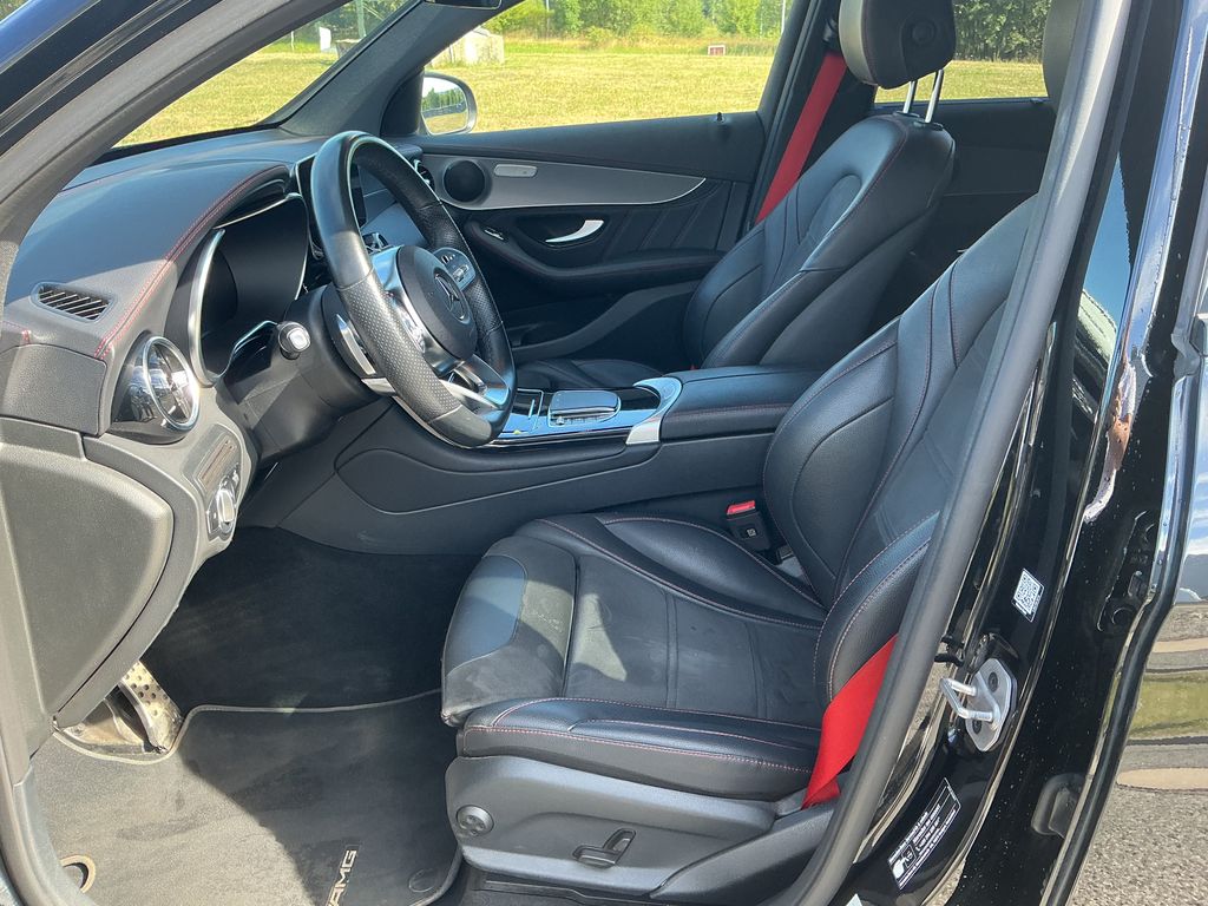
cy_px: 453
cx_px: 604
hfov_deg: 61.7
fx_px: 1012
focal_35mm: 29
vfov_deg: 48.2
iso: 50
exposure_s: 1/120
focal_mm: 3
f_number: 1.8
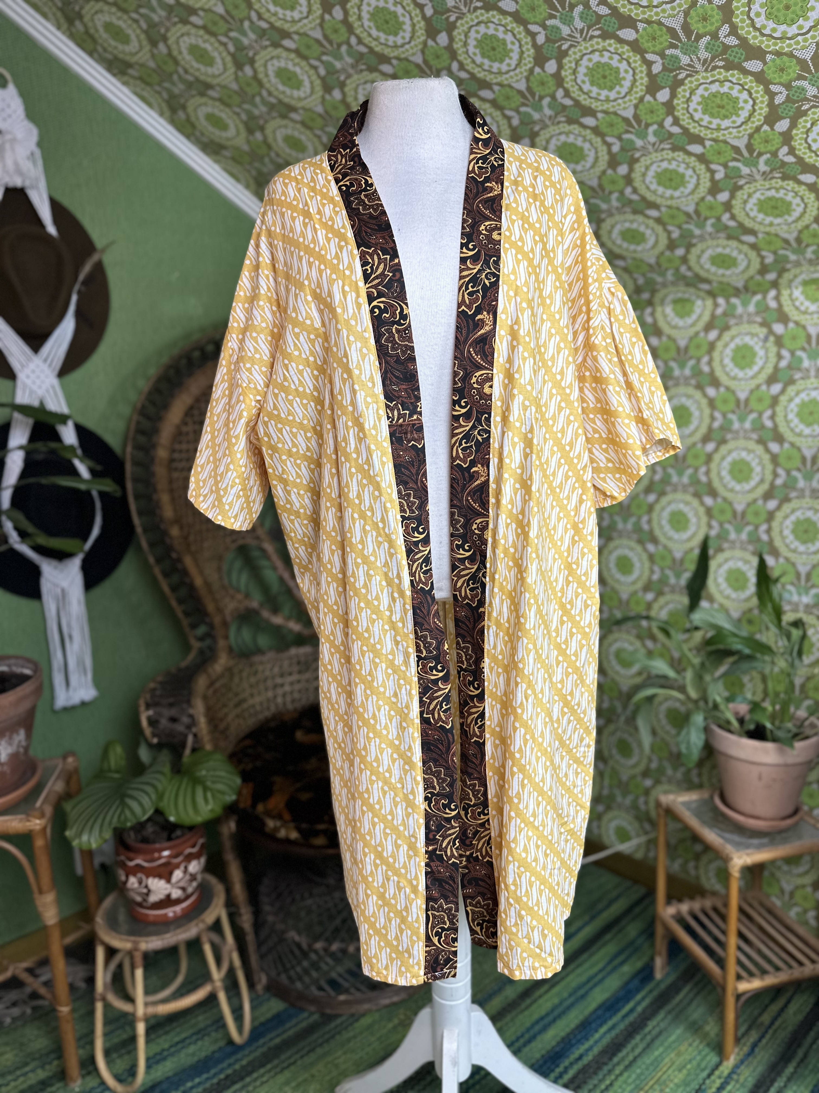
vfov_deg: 71.6
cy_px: 546
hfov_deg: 56.8
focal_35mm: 24
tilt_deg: -9.3
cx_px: 410
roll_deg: +1.8
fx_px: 757
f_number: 1.78
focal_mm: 6.86
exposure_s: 1/100
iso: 160
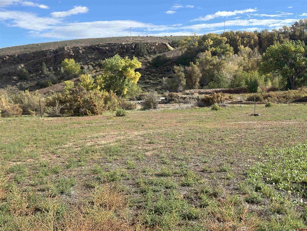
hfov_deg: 39.7
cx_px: 154
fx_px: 426
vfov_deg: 30.3
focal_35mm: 48
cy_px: 116
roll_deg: +1.0
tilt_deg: -3.6
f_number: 1.78
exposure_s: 1/2358
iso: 64
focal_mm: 6.86
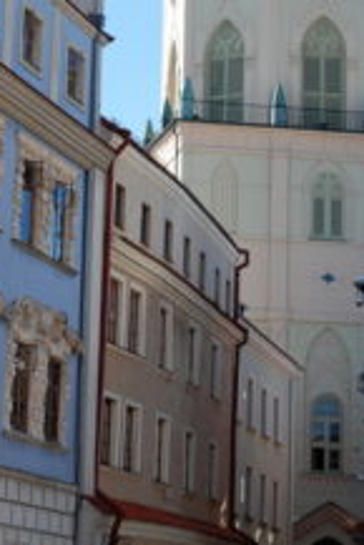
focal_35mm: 121
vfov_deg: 16.8
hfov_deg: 11.3
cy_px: 105
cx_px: 305
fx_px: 1834
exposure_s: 1/200
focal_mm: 35
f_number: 7.1
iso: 100
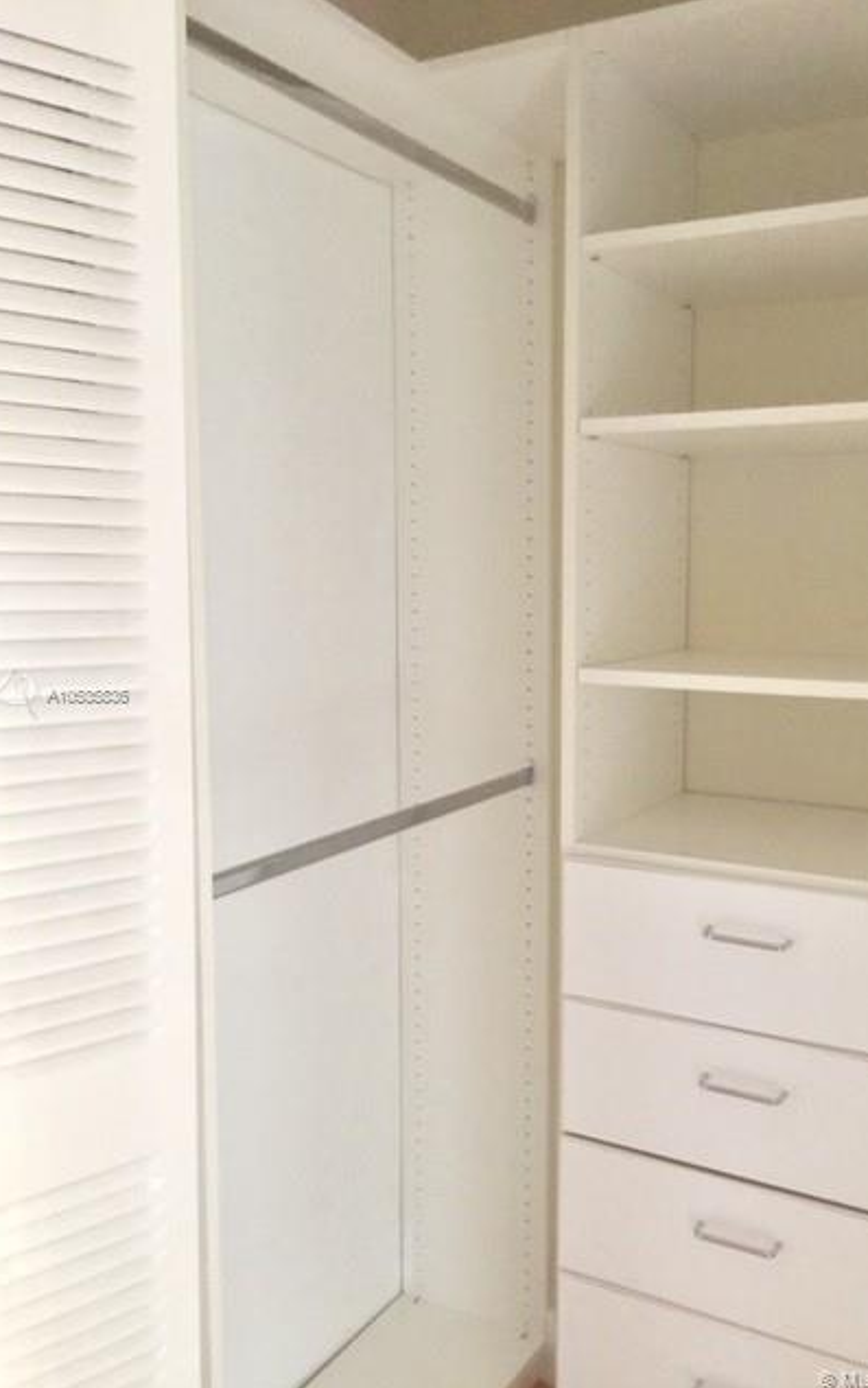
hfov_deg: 40.4
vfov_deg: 61.2
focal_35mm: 31
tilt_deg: -4.5
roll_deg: -0.7
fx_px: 1173
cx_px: 516
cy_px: 695
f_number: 2.2
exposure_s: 1/4
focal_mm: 4.15
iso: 80
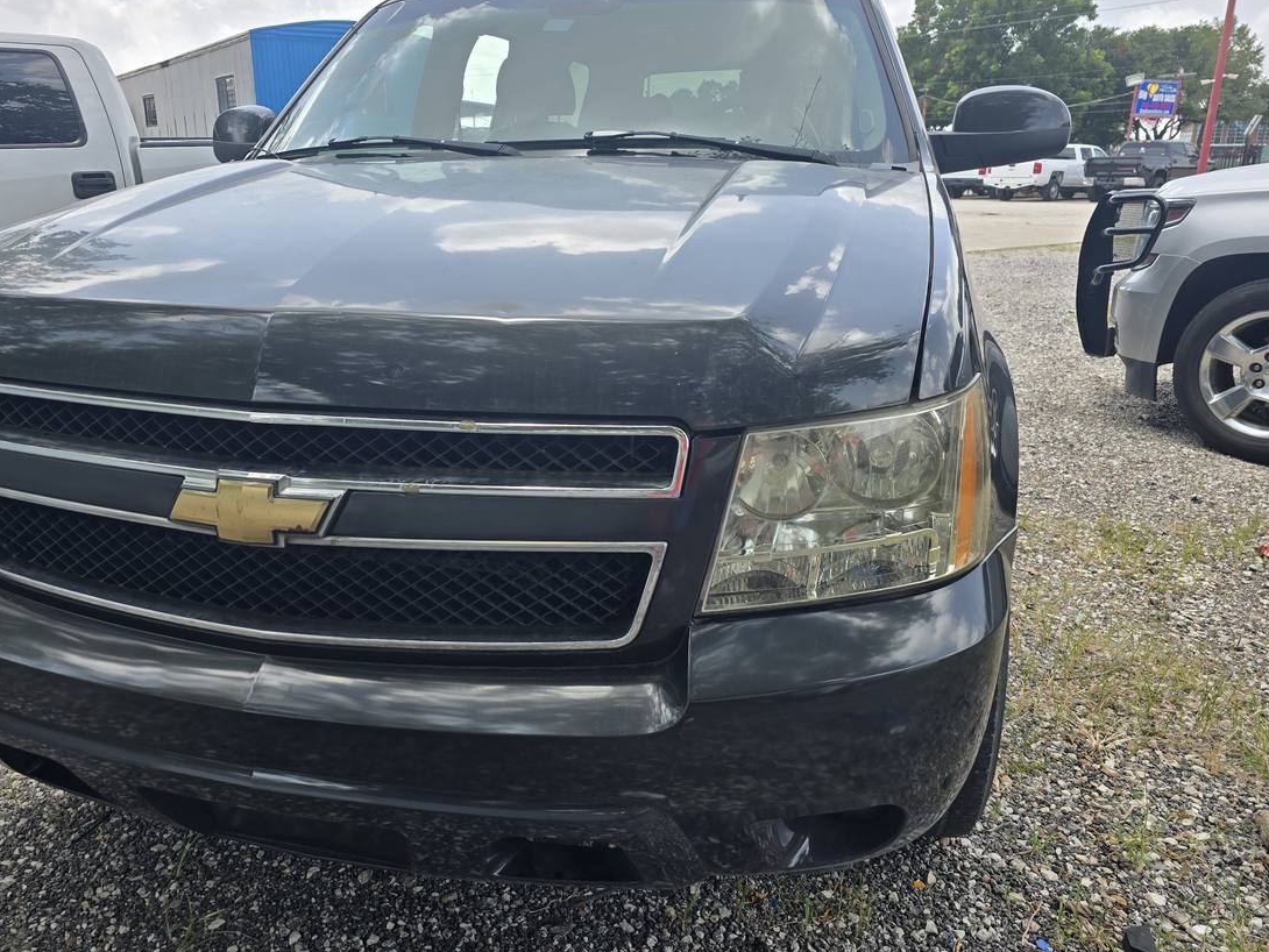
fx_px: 990
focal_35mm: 27
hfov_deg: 65.1
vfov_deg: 51.4
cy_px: 489
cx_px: 554
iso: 12
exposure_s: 1/340
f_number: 1.7
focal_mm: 6.3
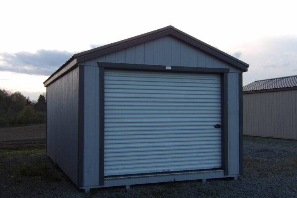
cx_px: 149
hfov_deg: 47.4
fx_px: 338
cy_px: 104
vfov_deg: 32.6
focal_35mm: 41
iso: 100
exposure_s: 1/36
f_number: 3.7
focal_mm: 7
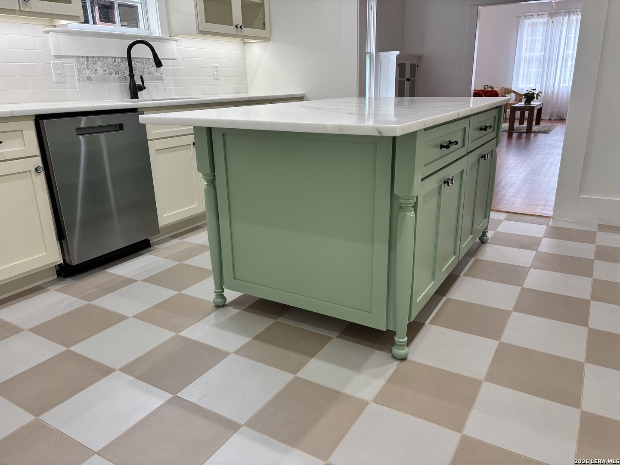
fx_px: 466
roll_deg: +1.0
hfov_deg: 67.3
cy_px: 232
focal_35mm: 26
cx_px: 310
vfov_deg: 53.1
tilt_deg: -17.4
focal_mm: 5.96
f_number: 1.6
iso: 125
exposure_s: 1/120
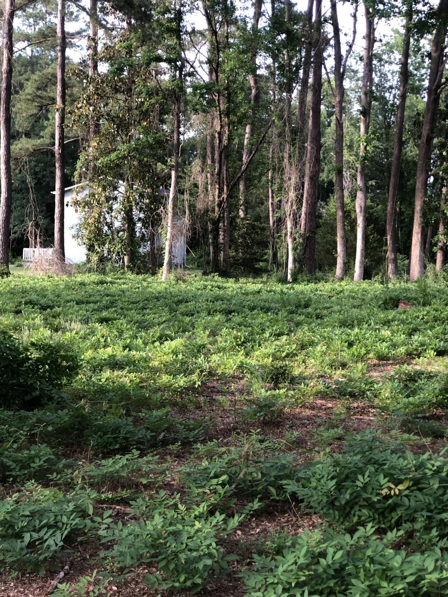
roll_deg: -0.9
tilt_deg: -2.6
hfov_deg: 25.7
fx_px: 984
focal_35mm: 57
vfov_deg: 33.8
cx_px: 224
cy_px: 298
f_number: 2.8
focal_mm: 6.6
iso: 25
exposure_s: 1/30
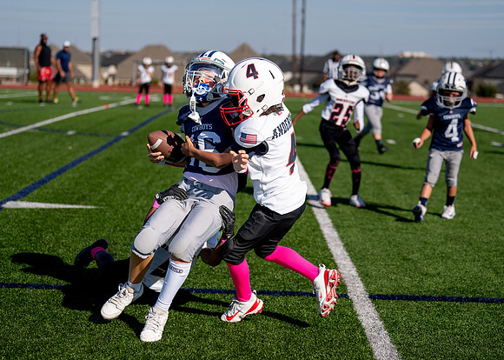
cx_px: 247
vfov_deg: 18.1
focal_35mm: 79
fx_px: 1128
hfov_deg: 25.2
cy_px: 181
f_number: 2.8
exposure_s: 1/6400
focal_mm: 70
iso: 320
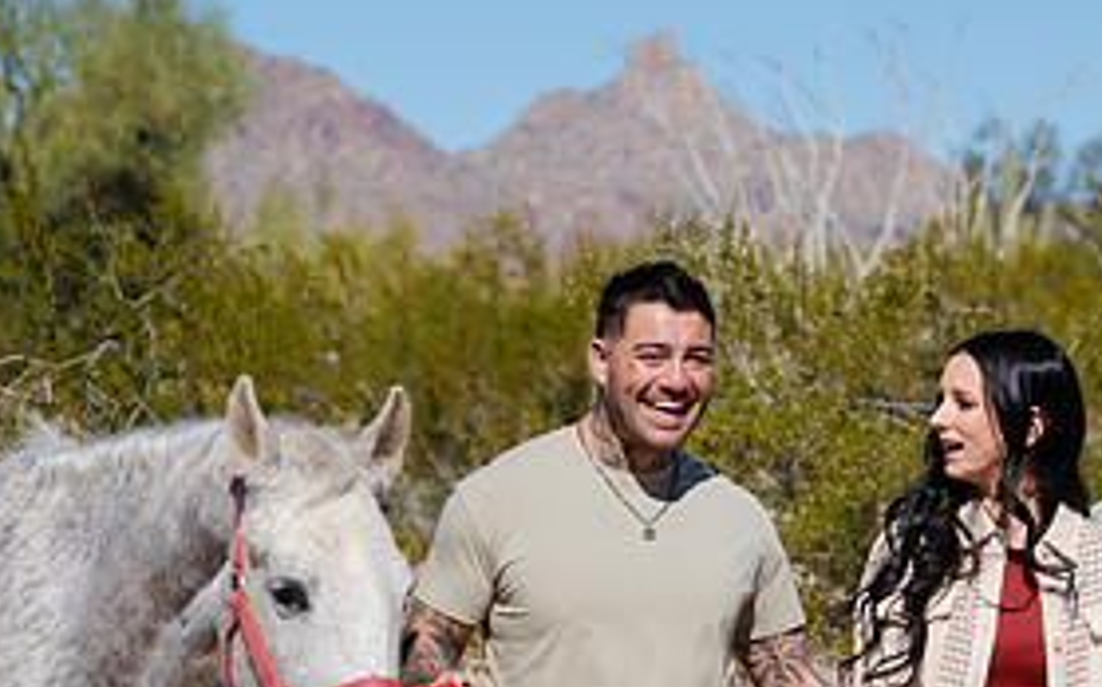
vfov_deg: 5.7
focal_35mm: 231
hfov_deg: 9.1
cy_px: 598
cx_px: 790
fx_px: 6933
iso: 100
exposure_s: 1/800
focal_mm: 109
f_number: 5.6
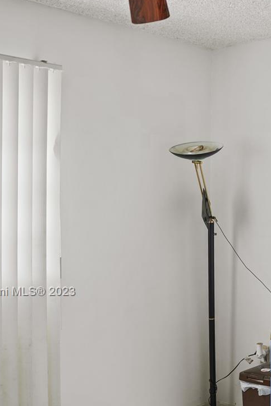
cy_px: 292
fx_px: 598
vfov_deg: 36.8
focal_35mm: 53
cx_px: 345
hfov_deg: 22.9
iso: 125
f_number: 2.8
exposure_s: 1/30
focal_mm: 24
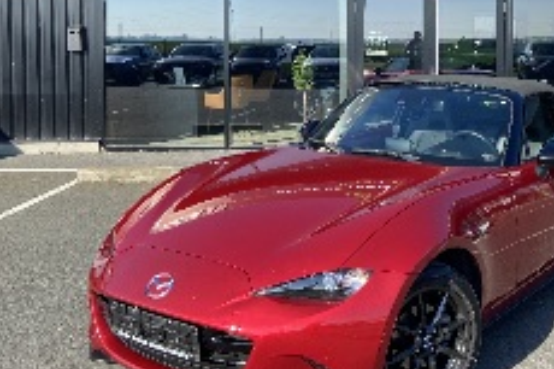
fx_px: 753
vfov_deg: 27.1
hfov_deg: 39.3
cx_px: 414
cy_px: 84
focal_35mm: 49
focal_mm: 4.25
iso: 32
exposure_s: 1/1157
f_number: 1.8
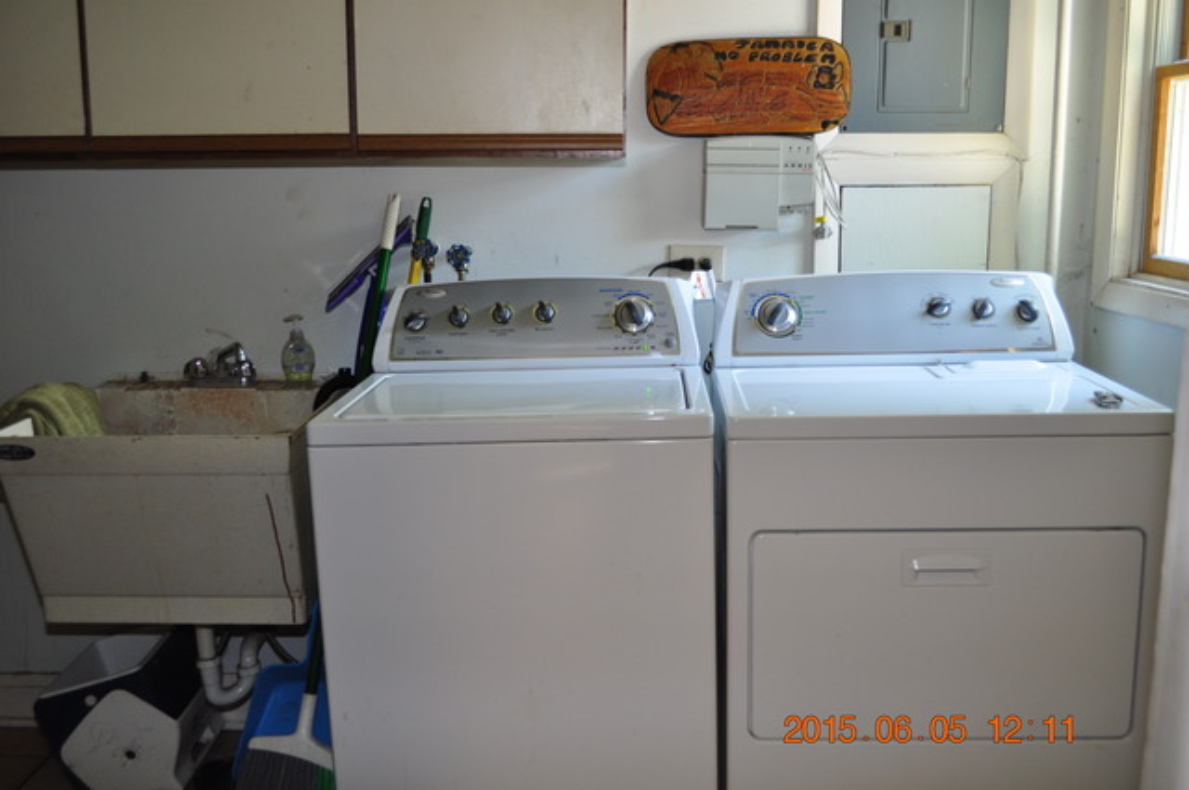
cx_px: 594
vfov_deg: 36.8
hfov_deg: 53.2
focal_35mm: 36
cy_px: 395
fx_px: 1187
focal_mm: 24
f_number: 4
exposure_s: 1/30
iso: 360
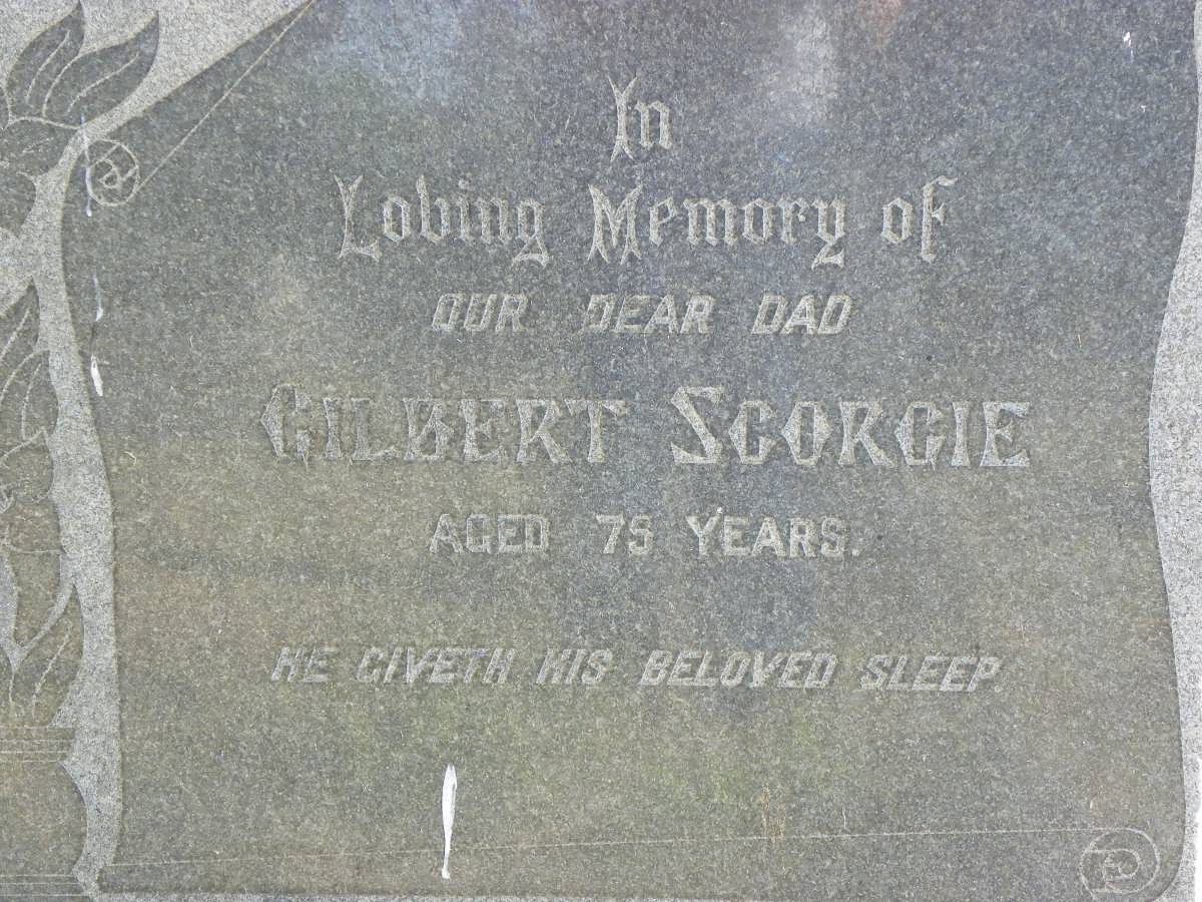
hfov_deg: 27.4
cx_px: 601
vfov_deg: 20.7
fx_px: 2465
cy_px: 451
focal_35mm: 71
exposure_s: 1/40
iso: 80
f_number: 3.5
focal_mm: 12.6
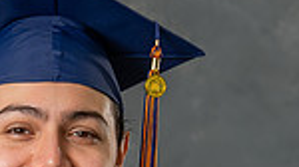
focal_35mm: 346
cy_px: 289
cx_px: 82
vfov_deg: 3.5
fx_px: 2740
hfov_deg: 6.2
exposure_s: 1/200
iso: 200
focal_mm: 70
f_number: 3.5
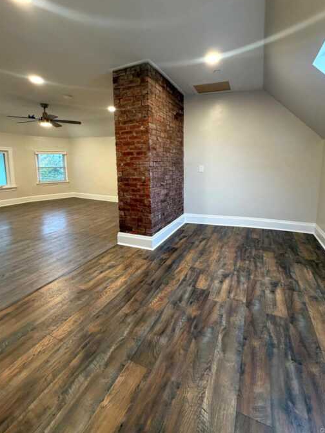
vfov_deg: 93.9
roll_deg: +0.0
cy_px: 188
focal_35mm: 16
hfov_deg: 78.0
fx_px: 200
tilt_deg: -6.5
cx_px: 172
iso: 200
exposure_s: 1/60
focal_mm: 2.22
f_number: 2.2
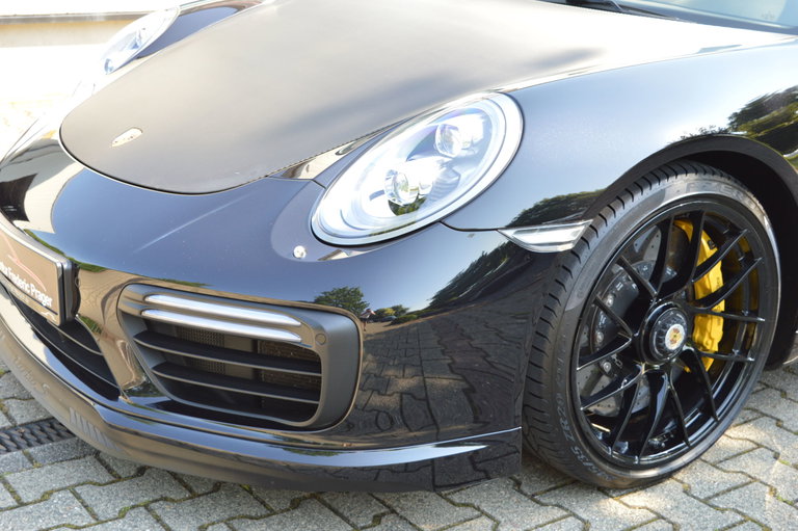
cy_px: 266
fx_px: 1163
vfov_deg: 25.7
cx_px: 399
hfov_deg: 37.9
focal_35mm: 52
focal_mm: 35
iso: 320
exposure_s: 1/125
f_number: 5.6
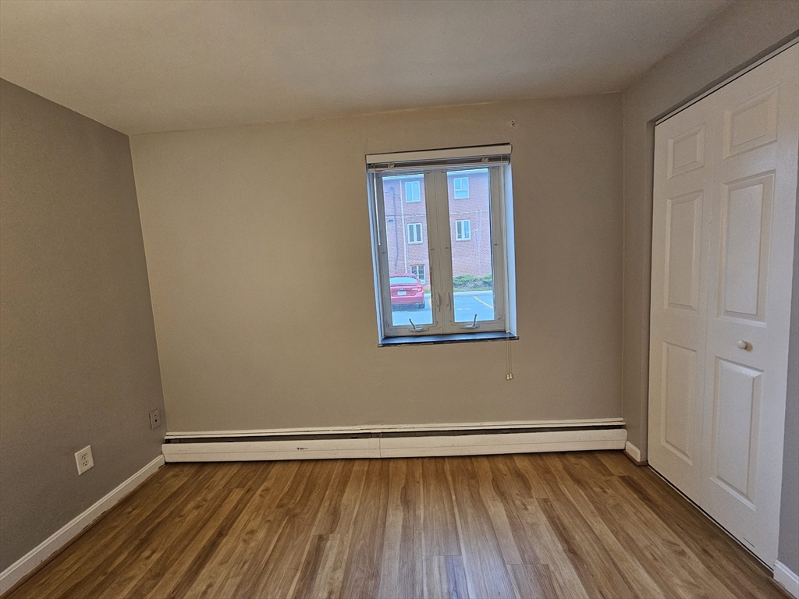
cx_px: 400
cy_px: 300
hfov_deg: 106.2
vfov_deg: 89.9
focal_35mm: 13
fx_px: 300
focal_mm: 2.2
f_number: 2.2
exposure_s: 1/60
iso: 250
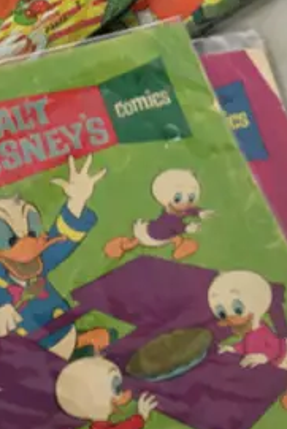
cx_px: 265
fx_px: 1361
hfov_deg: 11.9
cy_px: -16
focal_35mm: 114
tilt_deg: -46.2
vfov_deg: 17.5
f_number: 2.2
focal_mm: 4.15
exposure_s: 1/17
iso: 32
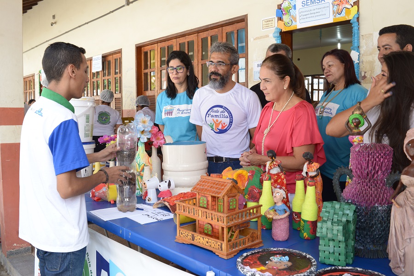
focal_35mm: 35
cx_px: 207
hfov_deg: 54.4
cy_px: 138
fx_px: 402
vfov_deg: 37.9
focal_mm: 35
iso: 500
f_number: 9
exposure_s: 1/60
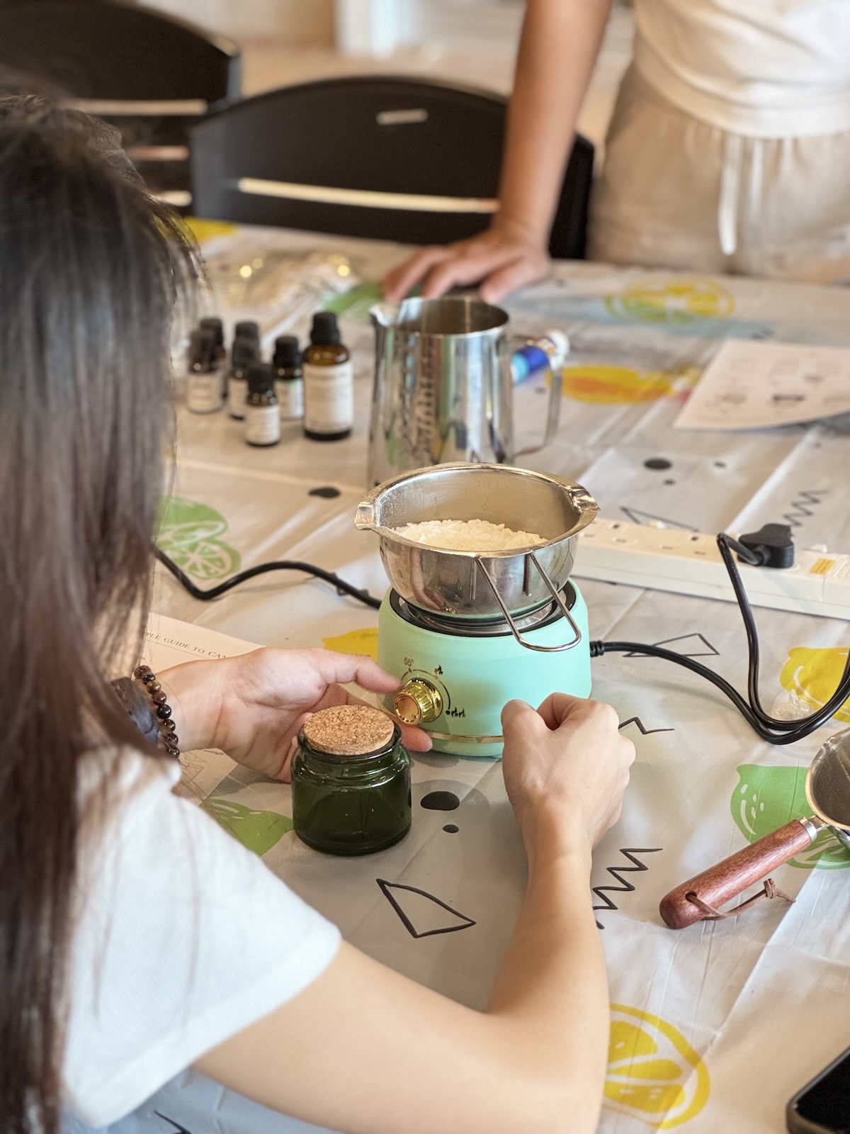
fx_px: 2521
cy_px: 567
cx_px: 425
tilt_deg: -24.0
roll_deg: +0.2
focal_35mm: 77
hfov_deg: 19.1
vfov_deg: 25.3
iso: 500
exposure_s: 1/33
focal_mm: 9
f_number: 2.8
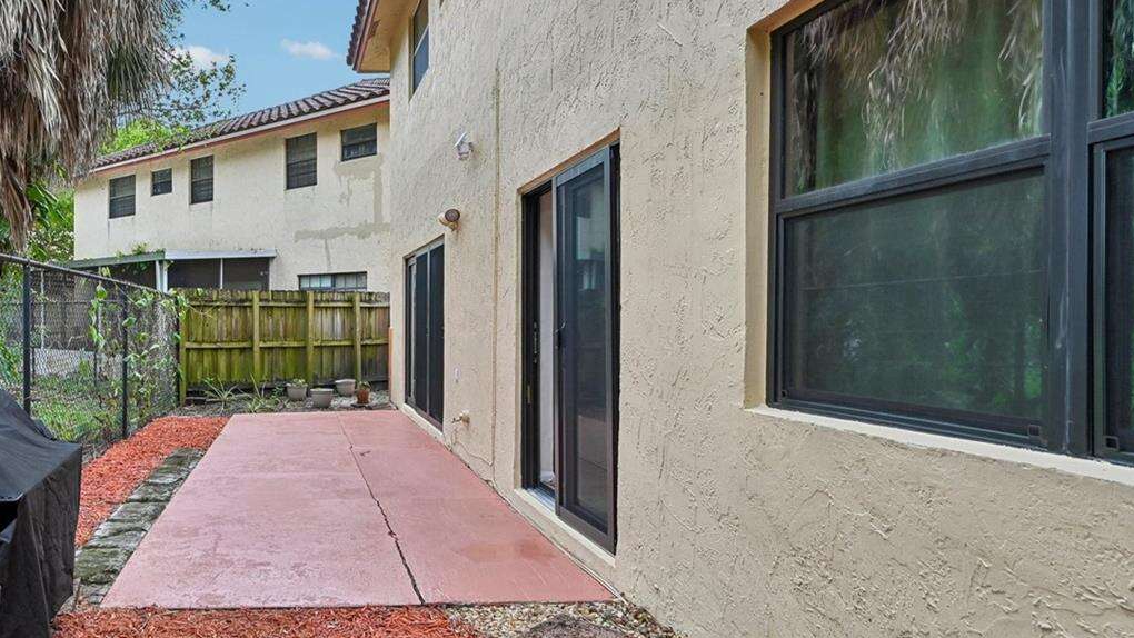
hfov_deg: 73.2
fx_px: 692
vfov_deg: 49.5
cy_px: 325
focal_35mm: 23
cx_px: 284
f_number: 7.1
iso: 100
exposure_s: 1/80
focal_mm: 14
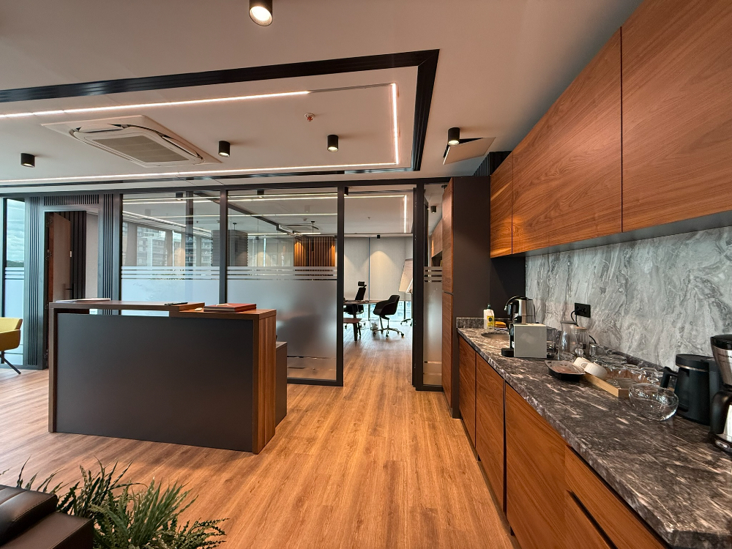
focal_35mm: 14
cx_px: 366
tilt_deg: +0.5
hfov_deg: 102.1
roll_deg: -0.9
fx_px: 296
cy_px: 274
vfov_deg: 85.7
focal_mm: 2.22
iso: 320
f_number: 2.2
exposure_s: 1/100
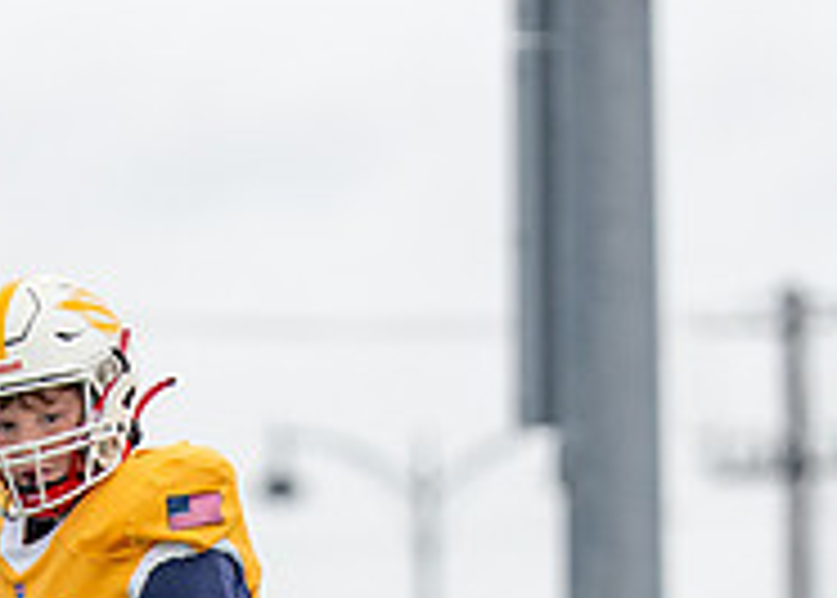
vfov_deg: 1.6
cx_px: 230
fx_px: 21236
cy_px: 1154
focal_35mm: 893
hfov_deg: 2.3
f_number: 2.8
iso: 500
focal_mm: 178
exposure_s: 1/2000
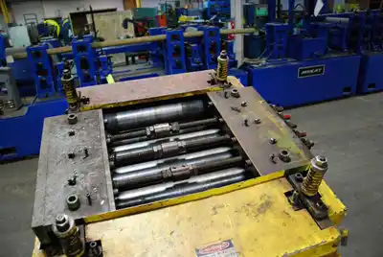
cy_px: 128
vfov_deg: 48.1
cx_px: 192
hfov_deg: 67.3
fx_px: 288
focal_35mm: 27
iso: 1600
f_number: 3.5
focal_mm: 18
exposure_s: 1/30
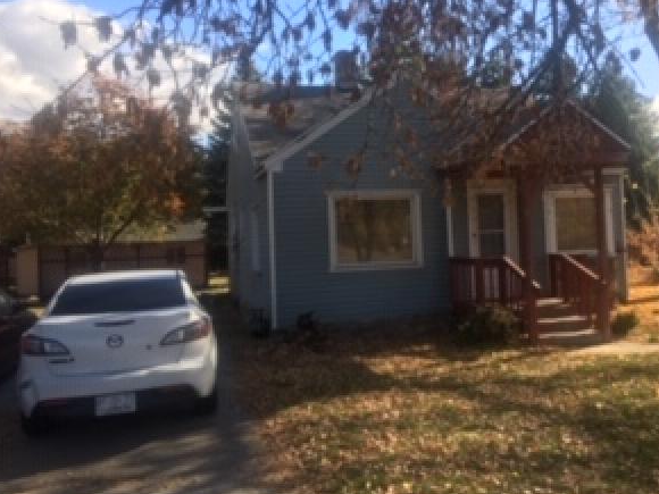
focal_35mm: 32
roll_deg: +1.3
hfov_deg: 56.7
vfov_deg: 44.1
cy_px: 234
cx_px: 358
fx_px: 609
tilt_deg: +3.2
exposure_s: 1/699
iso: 25
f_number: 2.2
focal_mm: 4.15
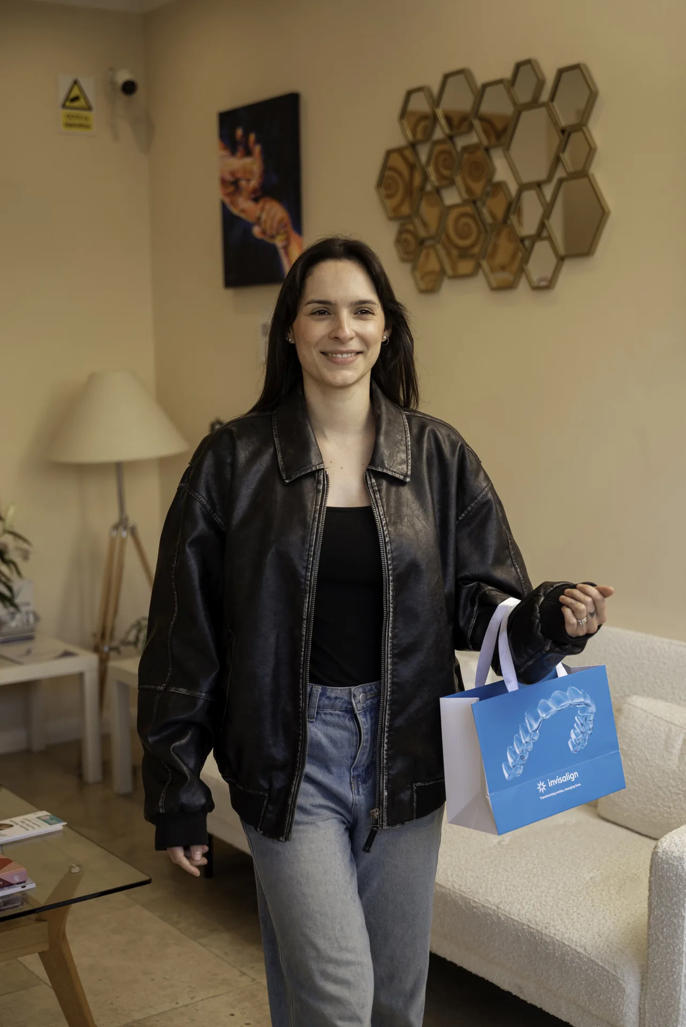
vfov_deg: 40.3
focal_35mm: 49
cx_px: 343
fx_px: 1399
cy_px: 514
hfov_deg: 27.6
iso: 400
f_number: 2.8
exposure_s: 1/320
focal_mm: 49
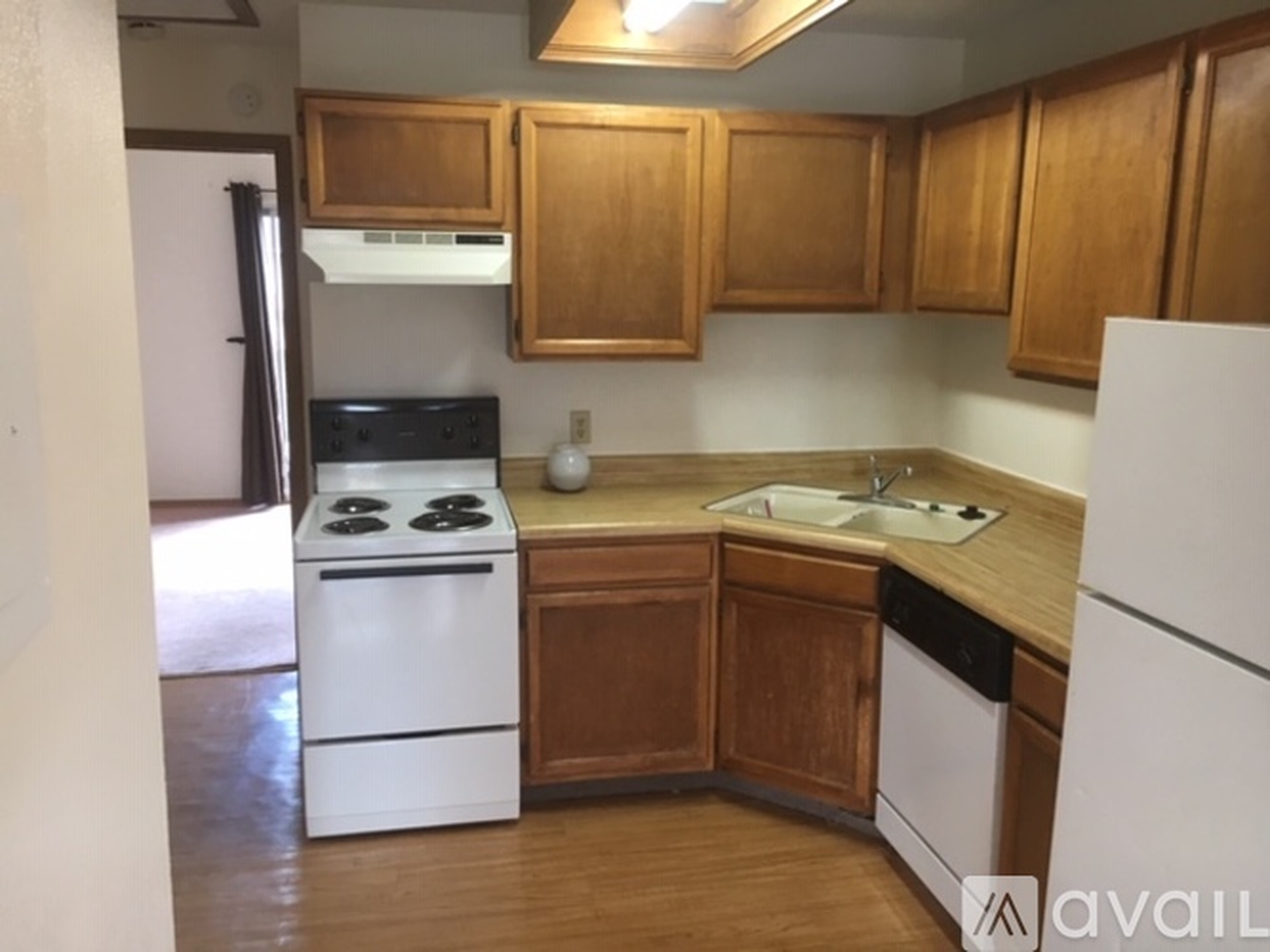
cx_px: 635
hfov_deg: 61.7
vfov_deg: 48.2
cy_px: 476
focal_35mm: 29
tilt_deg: -9.1
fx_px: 1064
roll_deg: -1.6
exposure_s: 1/30
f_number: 2.2
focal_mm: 4.15
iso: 80
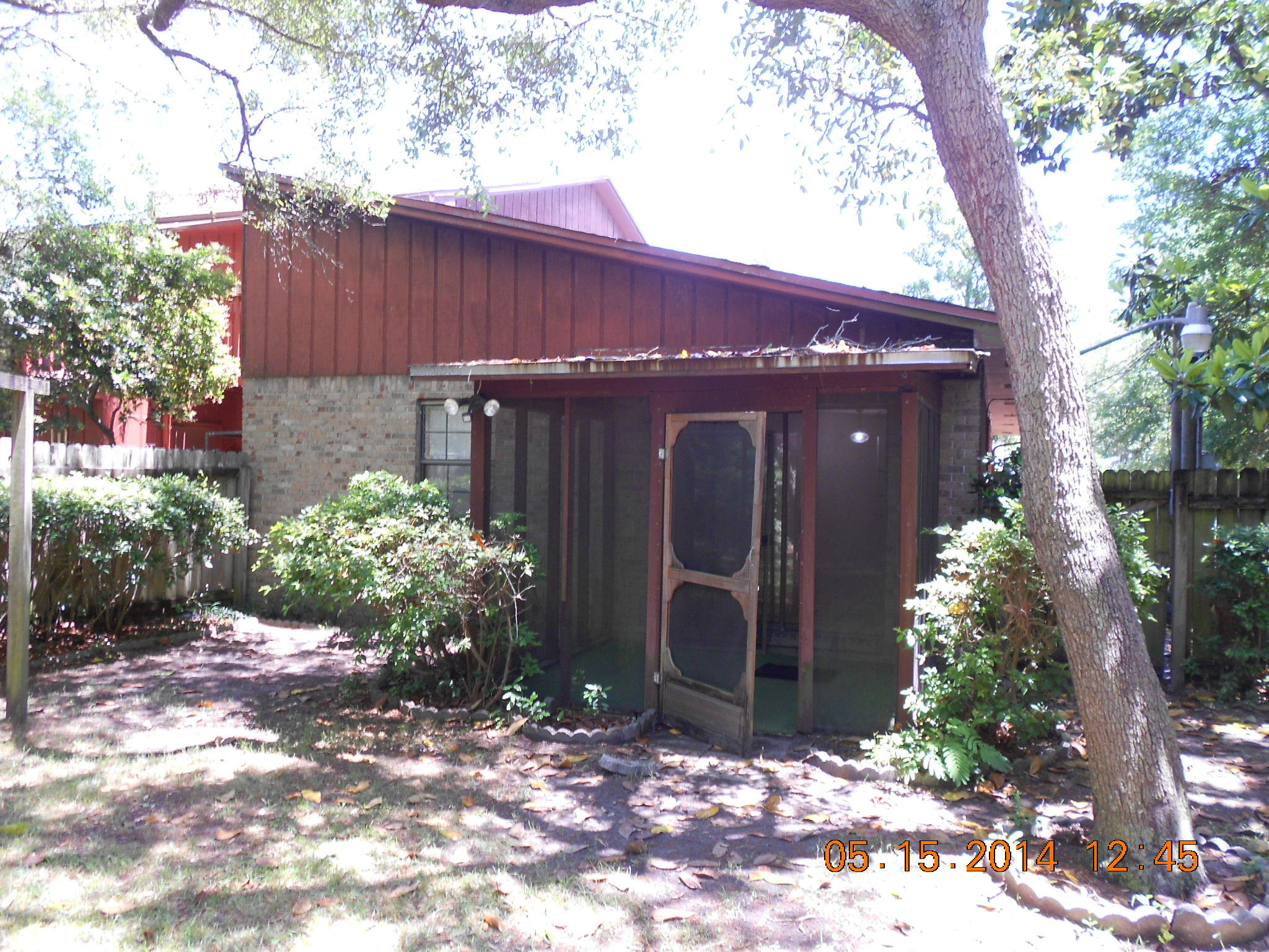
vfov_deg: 53.1
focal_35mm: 26
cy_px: 476
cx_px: 634
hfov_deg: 67.3
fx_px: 953
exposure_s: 1/40
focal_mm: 4.6
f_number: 3.2
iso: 80
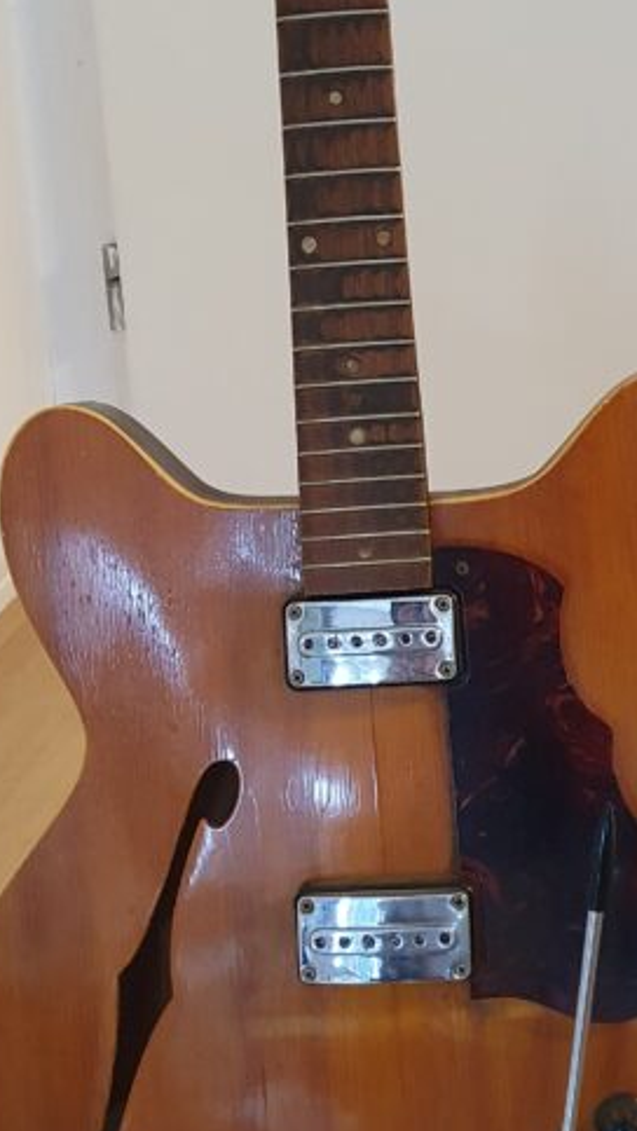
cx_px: 452
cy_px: 368
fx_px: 1800
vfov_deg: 34.5
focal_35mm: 60
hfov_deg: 20.0
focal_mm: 4.32
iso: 500
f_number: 1.5
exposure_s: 1/50
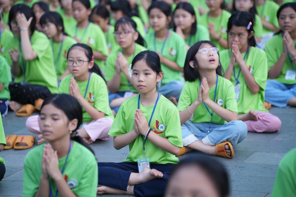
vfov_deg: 11.1
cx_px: 148
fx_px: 1011
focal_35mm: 123
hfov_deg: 16.7
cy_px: 98
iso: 250
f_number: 2.8
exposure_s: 1/80
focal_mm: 123
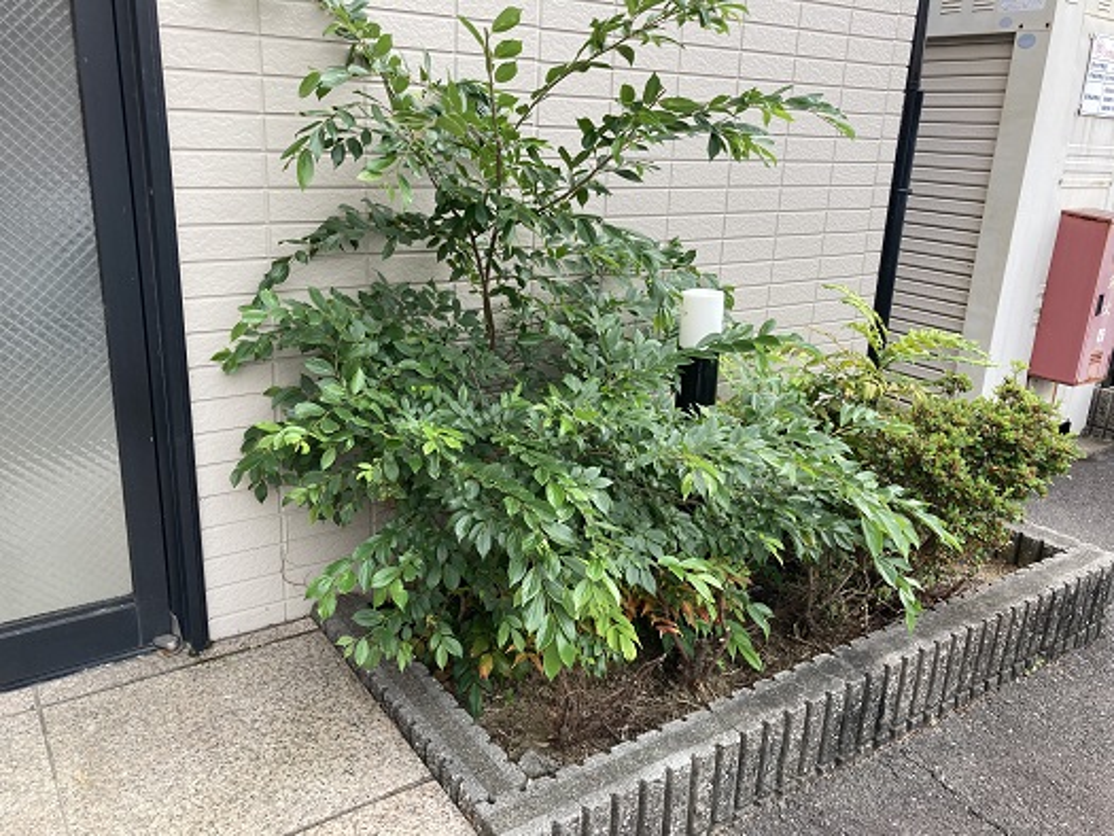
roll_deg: -3.5
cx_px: 557
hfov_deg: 63.4
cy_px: 418
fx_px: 901
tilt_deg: -16.8
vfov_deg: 49.8
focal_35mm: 28
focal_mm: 3.99
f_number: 1.8
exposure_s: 1/270
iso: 20
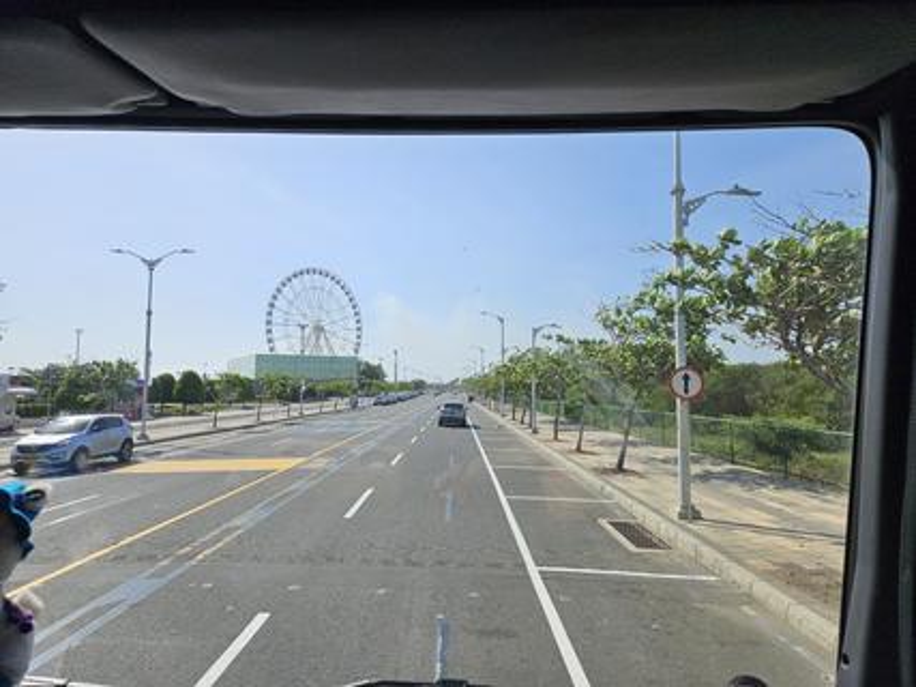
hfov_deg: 73.9
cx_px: 458
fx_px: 608
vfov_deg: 58.9
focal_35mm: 23
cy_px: 344
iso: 25
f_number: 1.8
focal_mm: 5.4
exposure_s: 1/3345
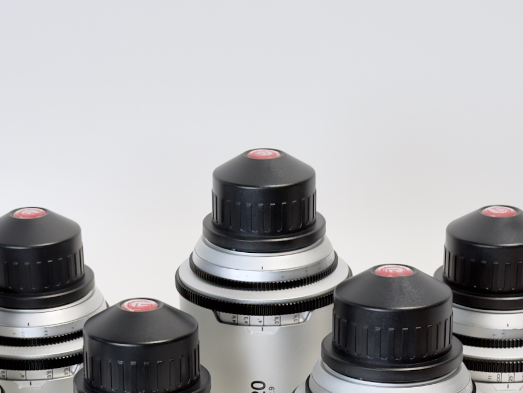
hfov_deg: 22.7
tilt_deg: -20.6
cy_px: 335
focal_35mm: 86
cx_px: 206
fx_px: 1300
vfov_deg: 17.0
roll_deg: +0.4
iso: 100
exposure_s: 1/236
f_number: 1.78
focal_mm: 6.76
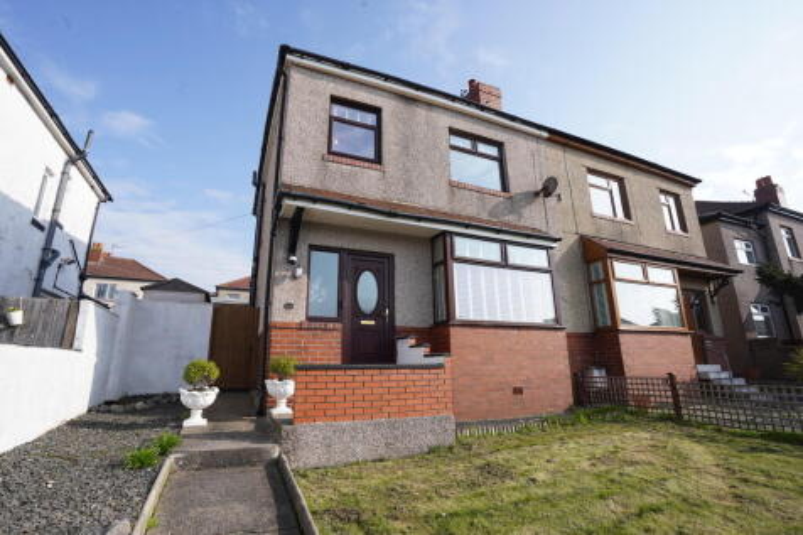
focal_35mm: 16
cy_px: 268
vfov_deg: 73.7
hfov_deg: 96.8
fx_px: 357
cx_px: 402
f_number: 10
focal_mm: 16
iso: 100
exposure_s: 1/100
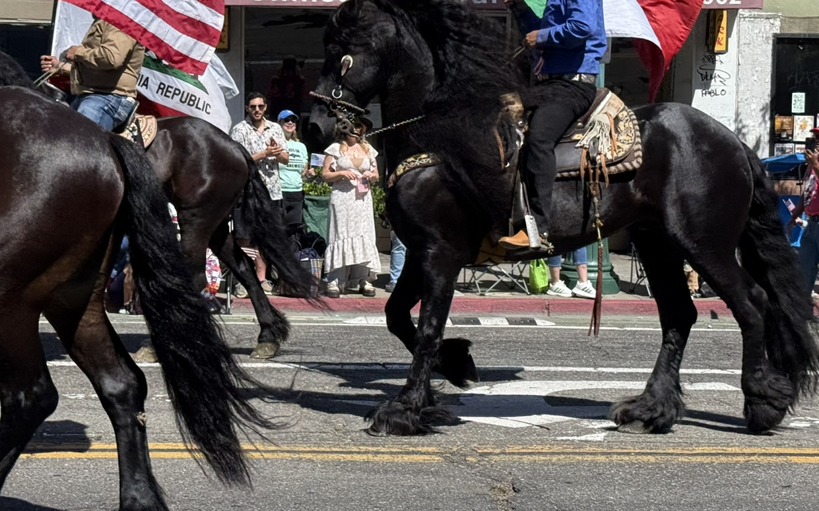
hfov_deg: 24.5
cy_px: 172
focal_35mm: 84
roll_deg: -0.2
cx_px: 265
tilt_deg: -2.7
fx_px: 1874
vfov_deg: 15.5
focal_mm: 6.76
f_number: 1.78
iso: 64
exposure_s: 1/4587
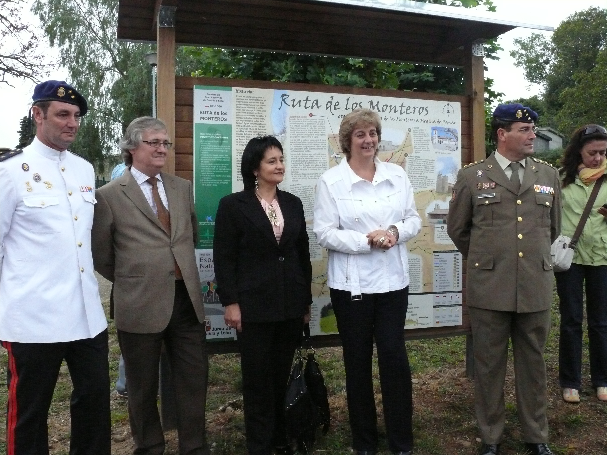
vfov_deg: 39.7
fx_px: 631
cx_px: 304
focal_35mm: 36
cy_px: 228
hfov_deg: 51.4
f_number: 5.6
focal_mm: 7.6
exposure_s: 1/500
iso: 800
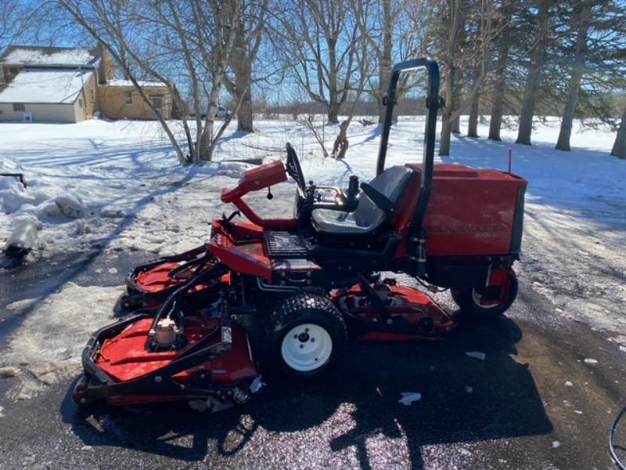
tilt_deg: -14.0
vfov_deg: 53.1
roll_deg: +3.3
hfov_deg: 67.3
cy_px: 235
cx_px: 313
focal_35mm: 26
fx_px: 470
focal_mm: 4.25
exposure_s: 1/2755
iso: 32
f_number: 1.8
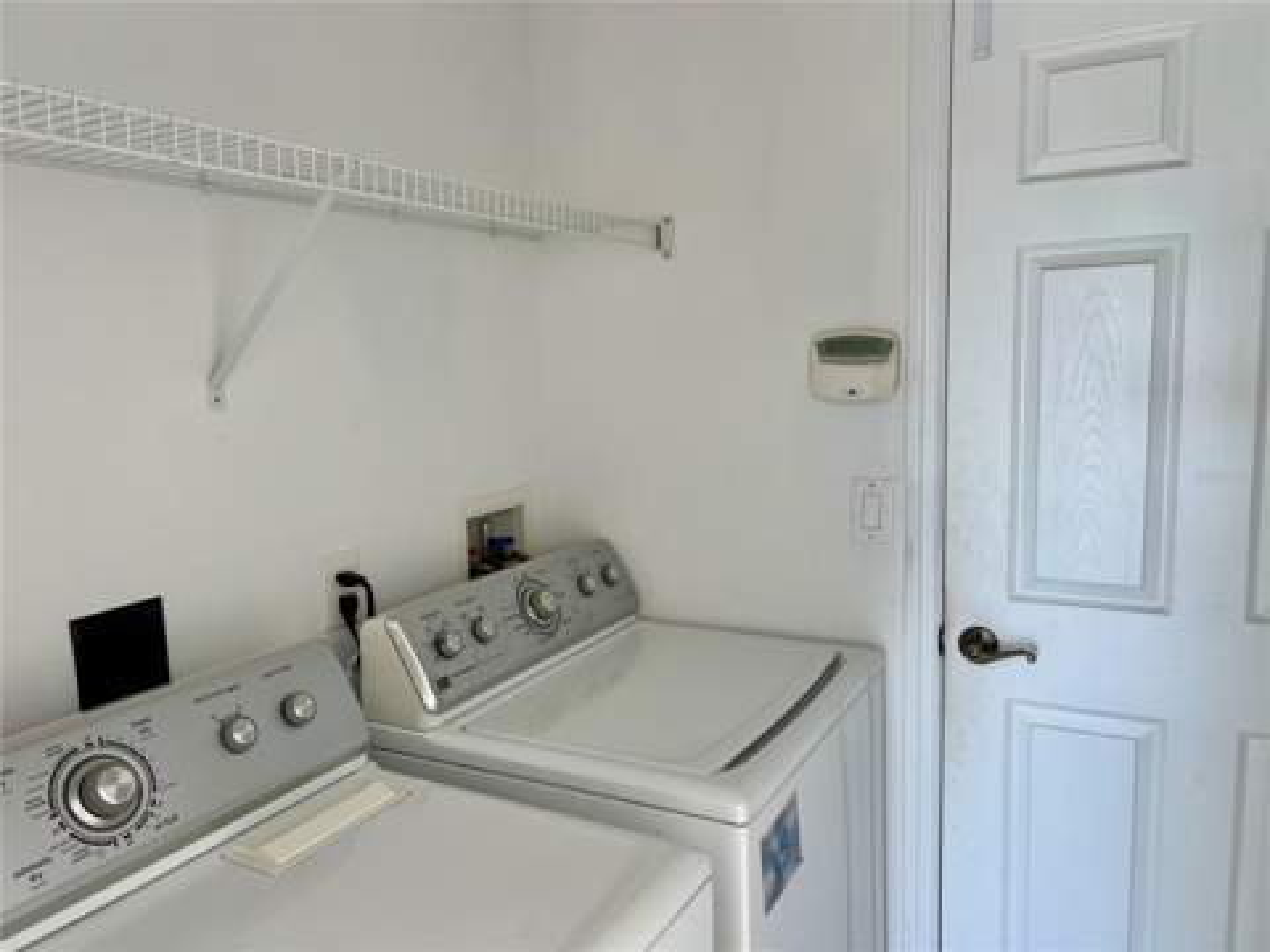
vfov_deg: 53.1
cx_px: 635
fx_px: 954
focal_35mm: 26
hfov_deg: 67.3
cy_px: 476
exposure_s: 1/121
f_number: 1.5
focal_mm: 5.7
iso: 40
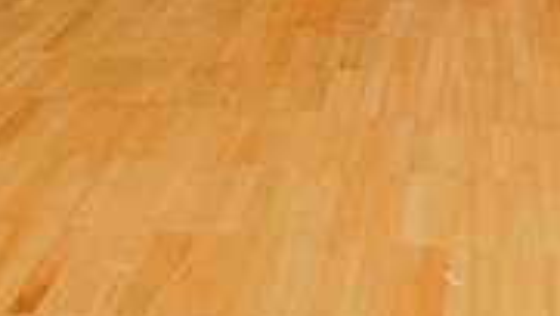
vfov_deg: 10.5
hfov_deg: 20.4
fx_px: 1545
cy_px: -356
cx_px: 433
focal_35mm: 104
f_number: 5.6
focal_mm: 40
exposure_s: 1/250
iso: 2000
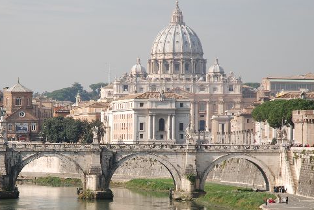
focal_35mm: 174
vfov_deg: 7.9
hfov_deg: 11.8
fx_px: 1519
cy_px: 168
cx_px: 105
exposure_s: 1/500
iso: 140
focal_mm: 70
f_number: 5.6
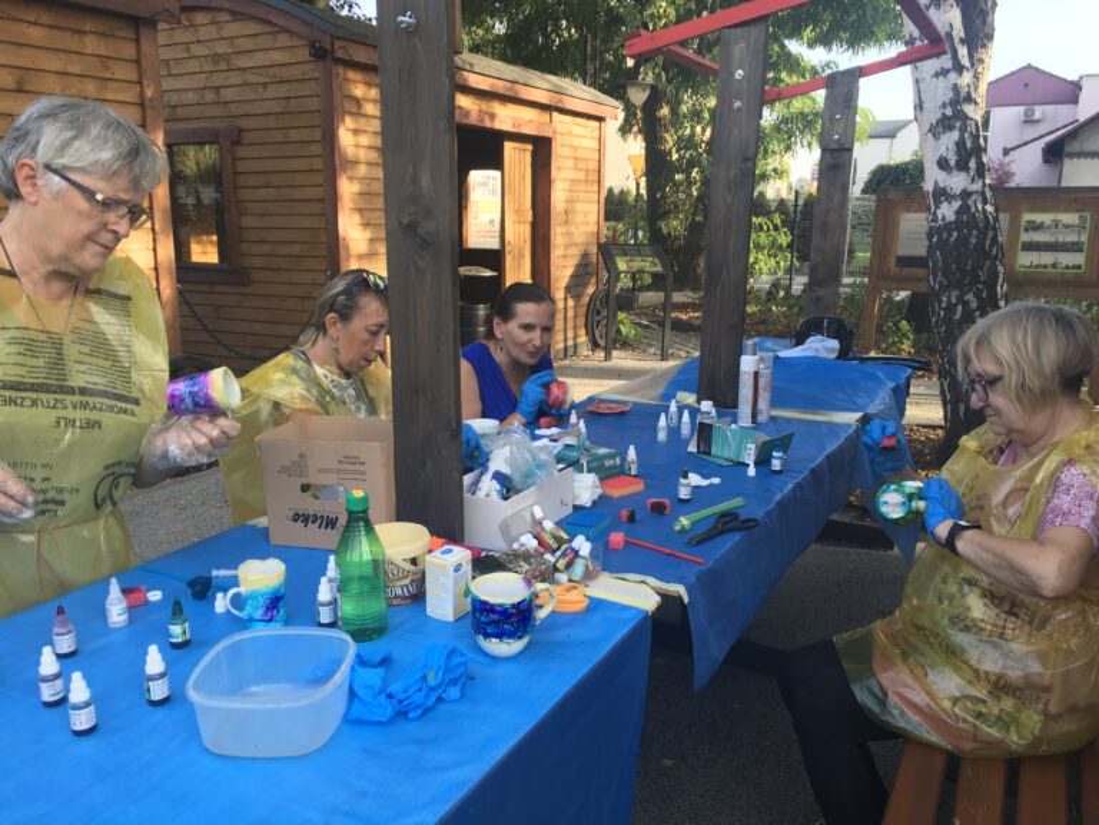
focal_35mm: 29
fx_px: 921
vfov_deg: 48.2
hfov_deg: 61.7
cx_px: 550
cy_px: 412
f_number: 2.2
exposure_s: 1/100
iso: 25
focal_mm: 4.15
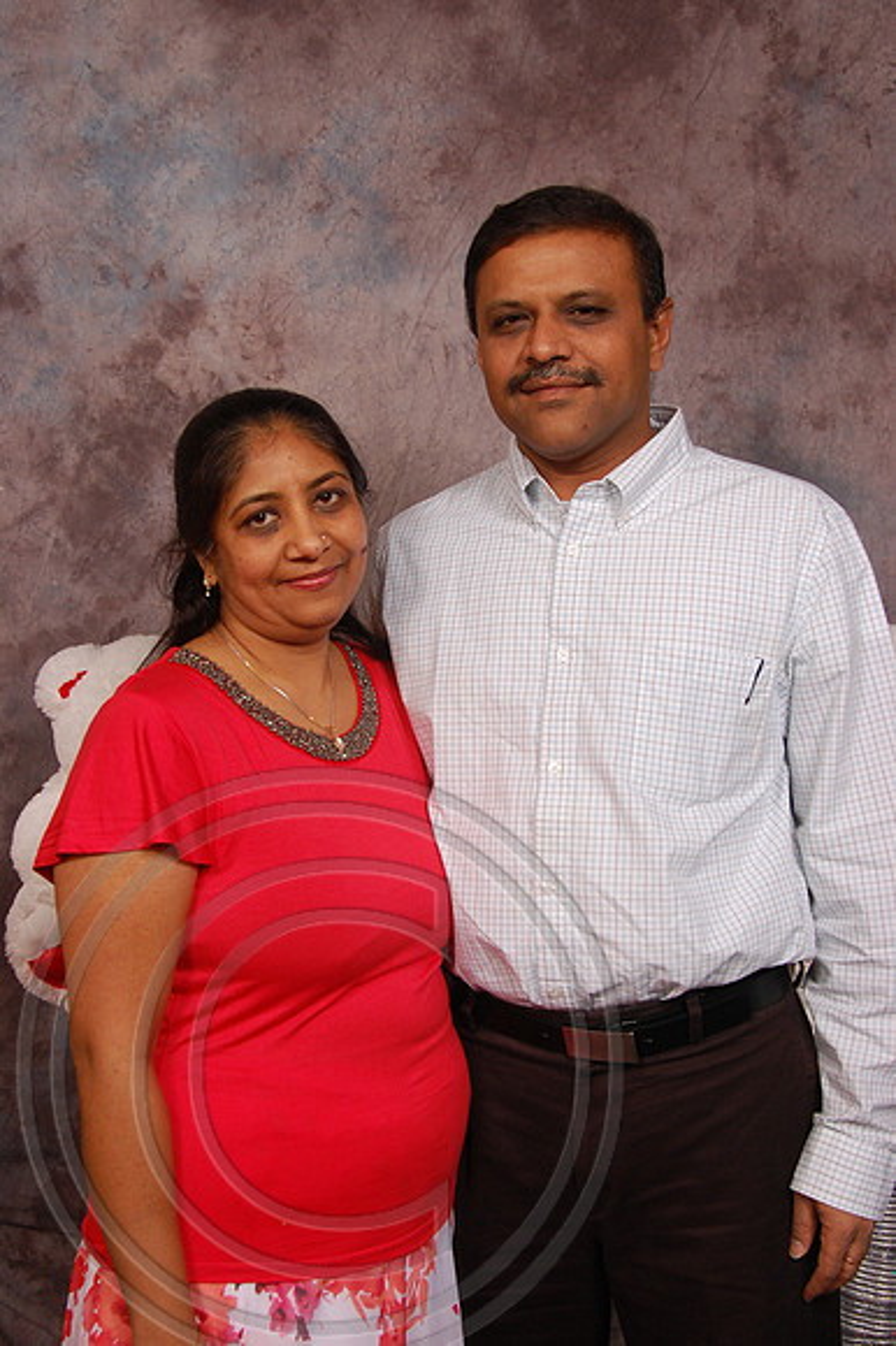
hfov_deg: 36.8
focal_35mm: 36
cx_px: 448
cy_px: 673
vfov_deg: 53.2
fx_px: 1346
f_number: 5.6
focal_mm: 24
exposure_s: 1/200
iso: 400
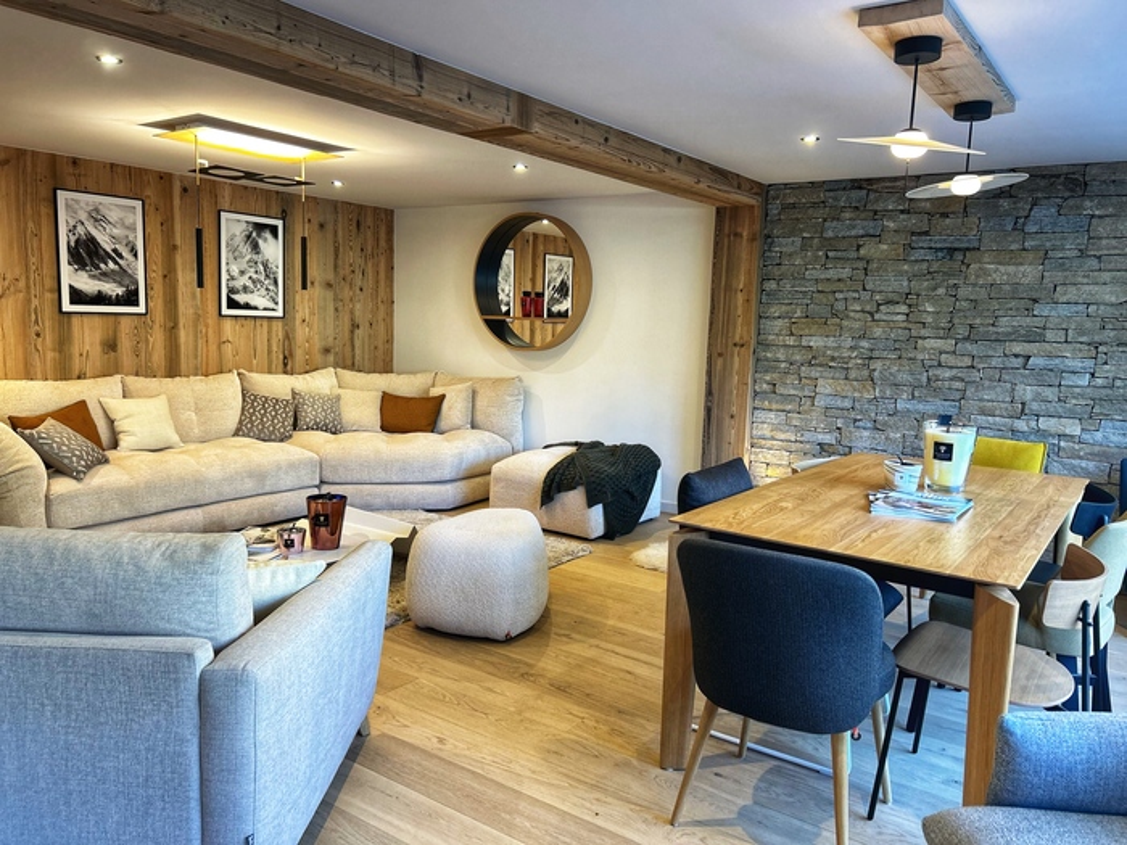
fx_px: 846
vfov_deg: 53.1
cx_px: 564
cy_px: 422
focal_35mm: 26
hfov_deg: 67.3
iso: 100
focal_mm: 5.7
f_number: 1.5
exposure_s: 1/100
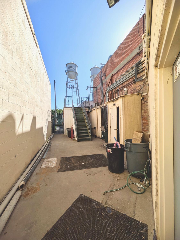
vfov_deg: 102.1
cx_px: 90
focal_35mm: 14
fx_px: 97
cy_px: 120
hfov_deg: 85.7
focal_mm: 1.85
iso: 53
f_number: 2.2
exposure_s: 1/2294
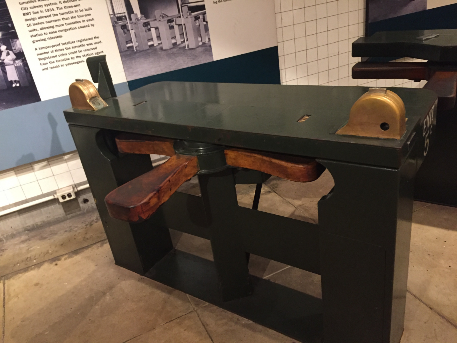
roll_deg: +8.6
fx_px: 383
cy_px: 172
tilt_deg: -25.8
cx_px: 228
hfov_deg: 61.7
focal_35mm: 29
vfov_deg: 48.2
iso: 250
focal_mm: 4.15
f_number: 2.2
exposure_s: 1/30
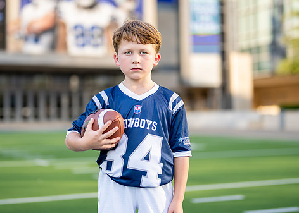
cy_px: 89
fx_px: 628
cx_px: 139
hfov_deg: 26.8
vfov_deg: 19.3
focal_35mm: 74
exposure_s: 1/2000
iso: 100
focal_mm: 50
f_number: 1.2
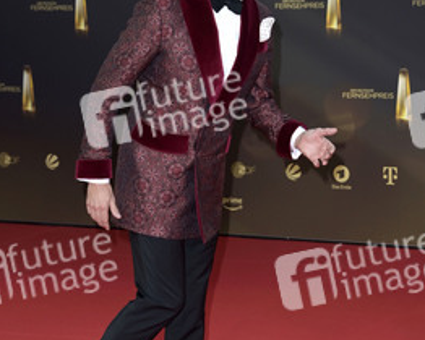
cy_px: 191
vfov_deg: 15.0
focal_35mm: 103
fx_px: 1297
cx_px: 211
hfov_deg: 18.6
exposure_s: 1/250
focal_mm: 72
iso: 800
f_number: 6.3
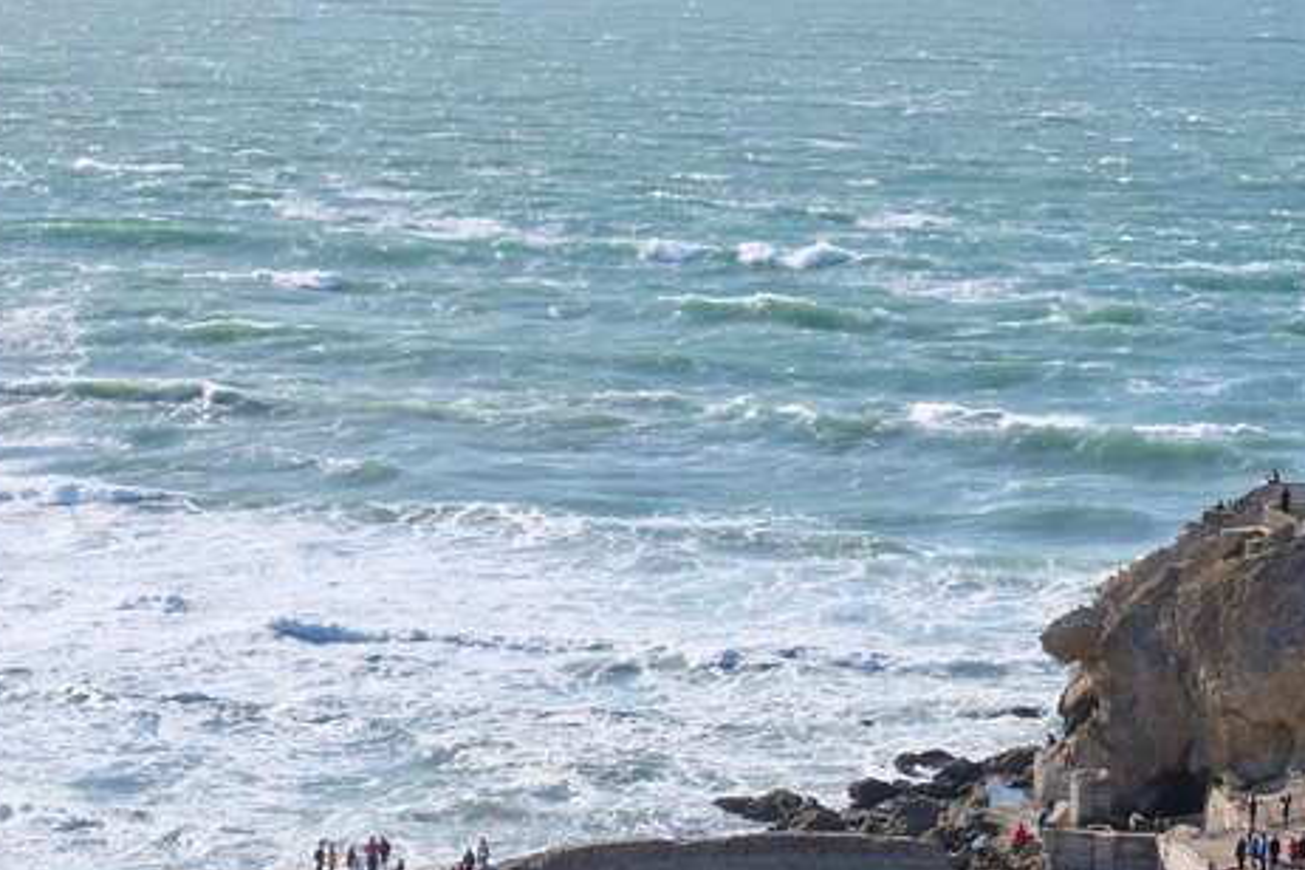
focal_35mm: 130
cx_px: 771
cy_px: 702
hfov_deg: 15.8
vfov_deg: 10.5
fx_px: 4712
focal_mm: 50
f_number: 8
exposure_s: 1/500
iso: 400
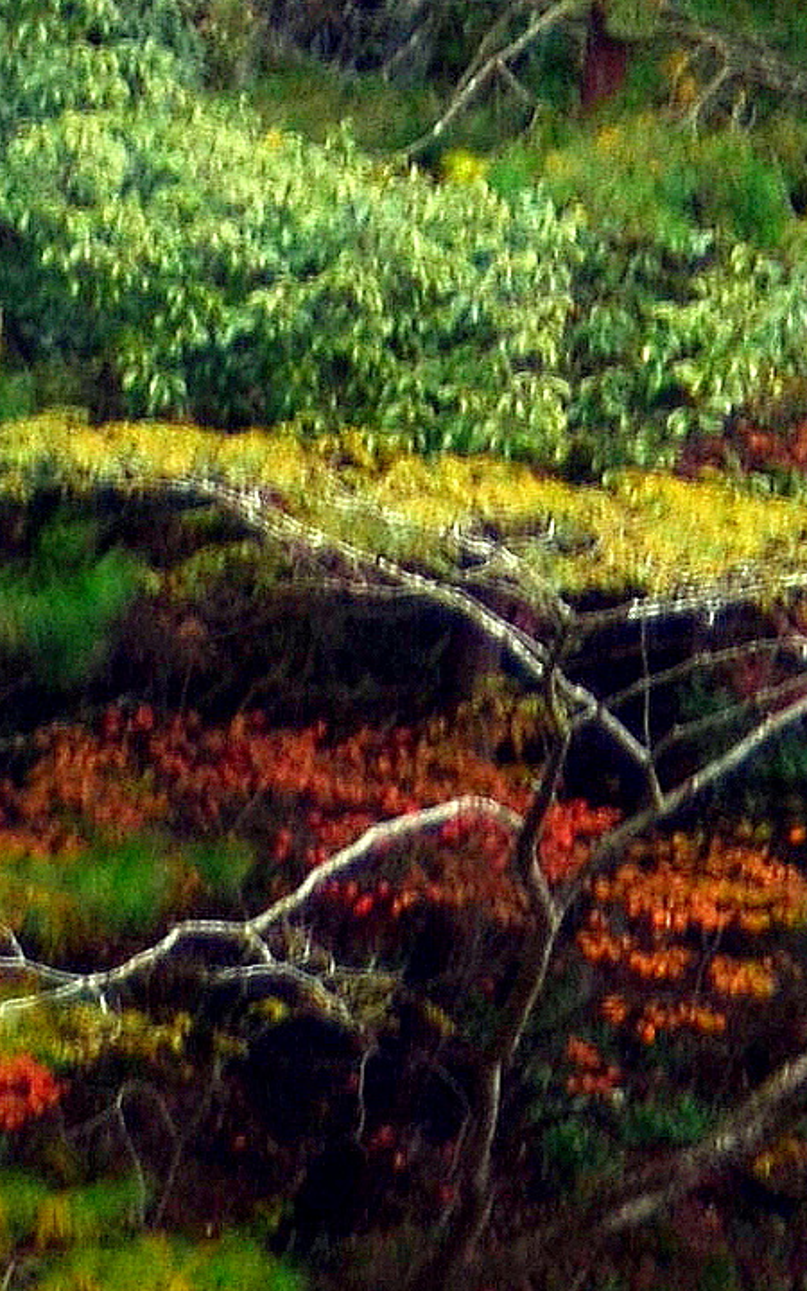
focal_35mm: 731
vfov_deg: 2.8
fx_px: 25723
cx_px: -766
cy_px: -1976
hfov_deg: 1.8
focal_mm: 70
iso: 200
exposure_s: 1/40
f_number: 4
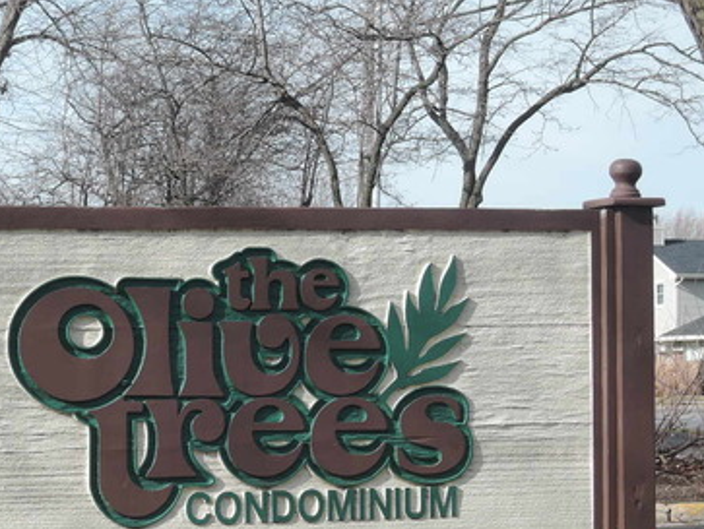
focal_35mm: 118
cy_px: 450
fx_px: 2402
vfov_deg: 12.5
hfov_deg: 16.6
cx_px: 225
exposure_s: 1/250
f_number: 5
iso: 80
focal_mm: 14.3
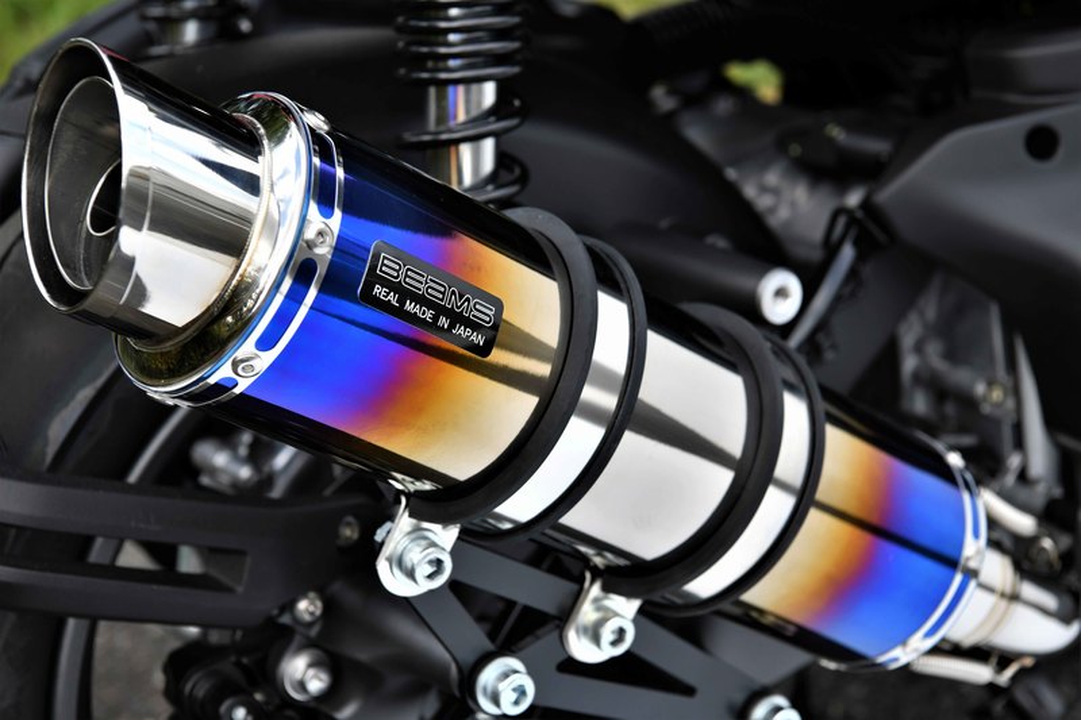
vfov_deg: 19.4
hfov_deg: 28.8
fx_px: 2101
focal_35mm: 70
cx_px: 540
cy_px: 360
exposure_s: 1/640
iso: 640
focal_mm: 70
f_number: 7.1
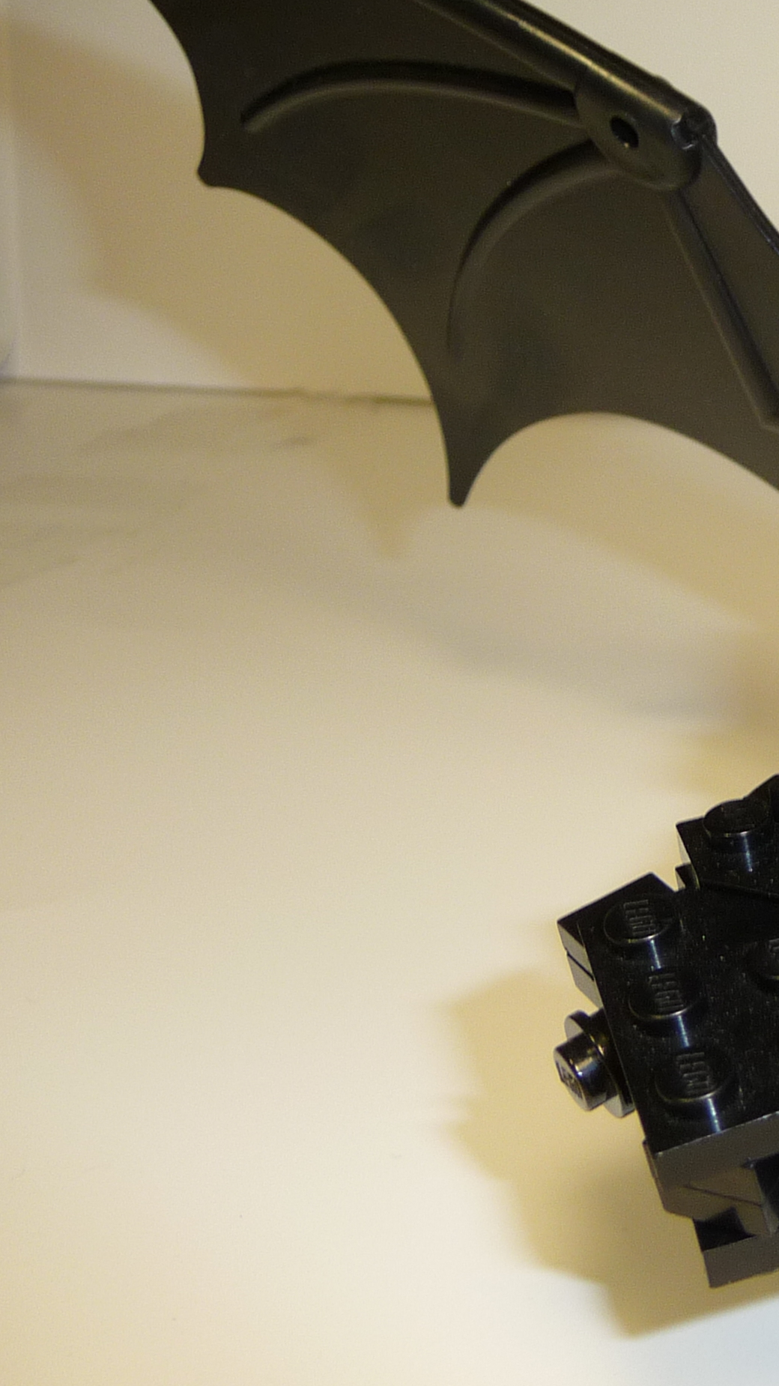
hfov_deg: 18.2
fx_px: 2094
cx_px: 1243
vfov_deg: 36.6
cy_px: 723
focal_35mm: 57
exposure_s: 1/50
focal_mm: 4.7
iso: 100
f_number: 3.3
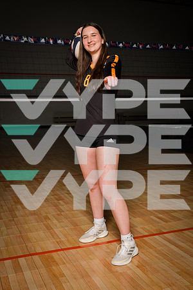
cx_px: 96
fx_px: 354
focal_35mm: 44
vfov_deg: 44.5
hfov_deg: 30.5
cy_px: 145
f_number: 7.1
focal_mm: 44
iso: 1000
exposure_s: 1/320
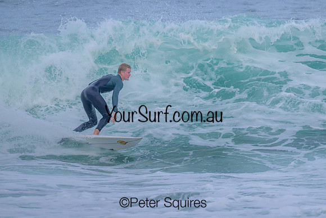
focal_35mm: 1077
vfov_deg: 1.3
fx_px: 9752
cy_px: 86
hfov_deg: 1.9
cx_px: 197
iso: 640
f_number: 11
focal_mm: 800
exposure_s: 1/2000
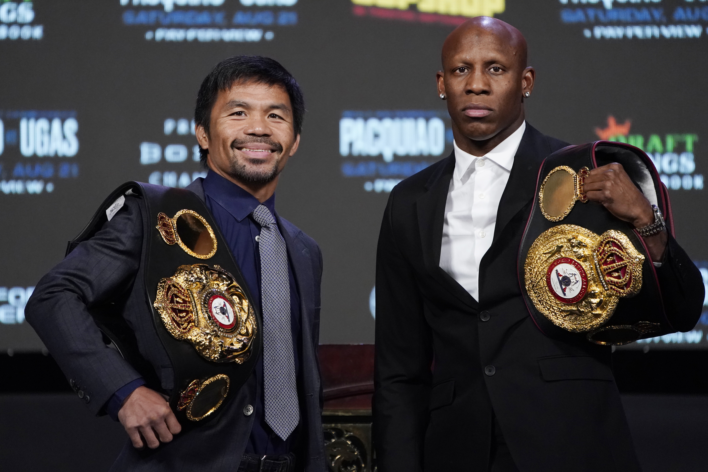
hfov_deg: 5.8
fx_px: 6981
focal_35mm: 355
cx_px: 354
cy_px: 236
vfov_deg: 3.9
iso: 5000
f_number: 5.6
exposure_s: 1/320
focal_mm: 355
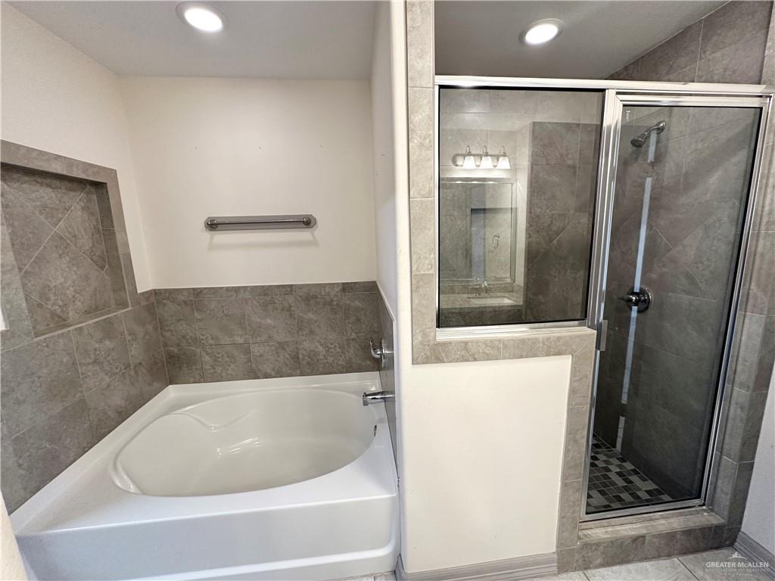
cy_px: 290
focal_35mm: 14
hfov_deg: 102.1
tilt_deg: -10.2
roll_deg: +1.6
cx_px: 388
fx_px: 313
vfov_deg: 85.7
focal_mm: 2.22
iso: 200
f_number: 2.2
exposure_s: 1/60
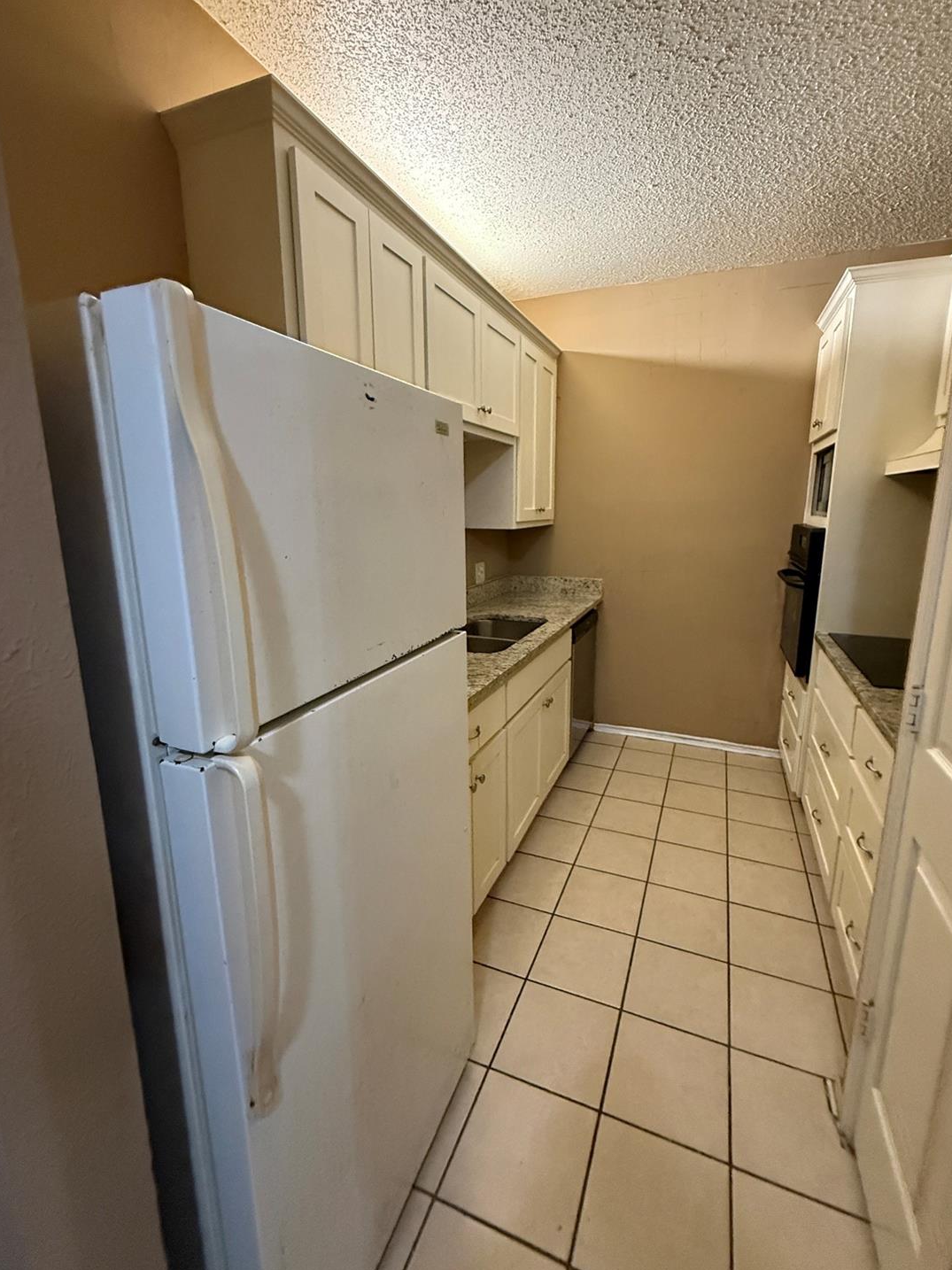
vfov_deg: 98.1
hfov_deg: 81.6
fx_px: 550
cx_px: 506
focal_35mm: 15
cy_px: 608
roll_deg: -0.8
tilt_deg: -12.3
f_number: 2.2
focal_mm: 2.22
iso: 800
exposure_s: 1/60
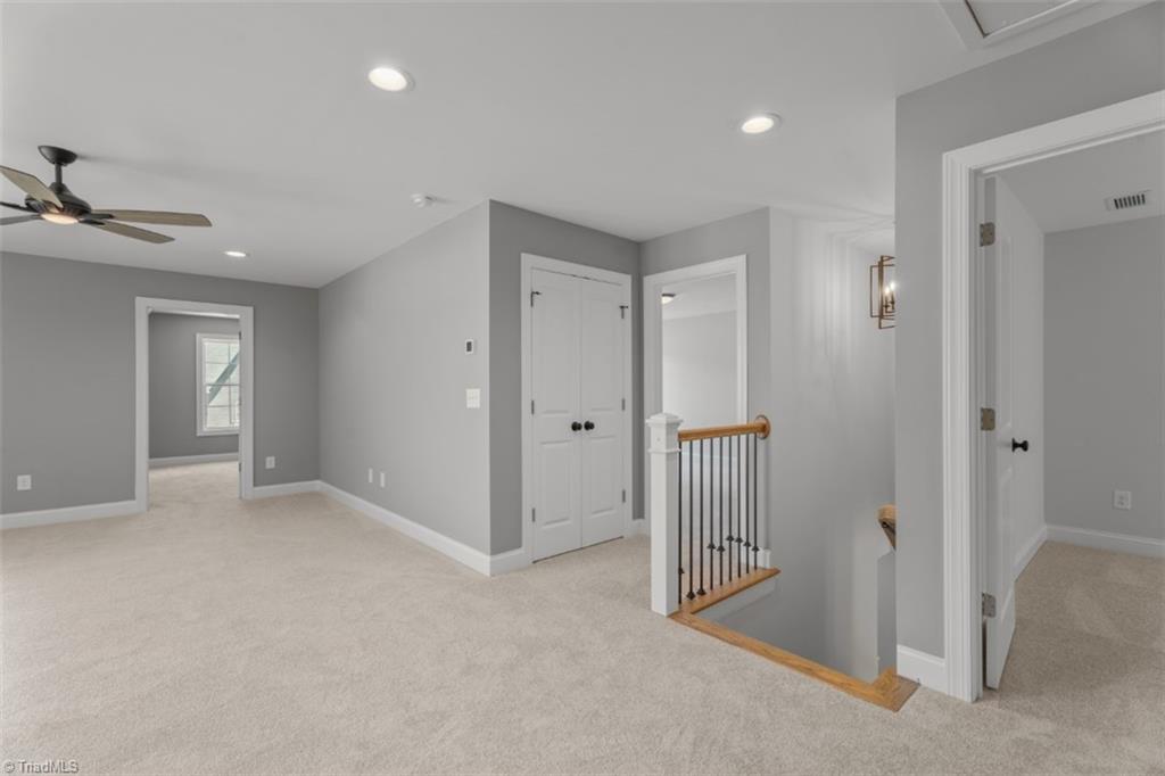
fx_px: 518
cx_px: 582
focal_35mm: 16
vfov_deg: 73.7
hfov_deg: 96.8
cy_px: 388
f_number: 8
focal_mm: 16
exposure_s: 1/1.43
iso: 320
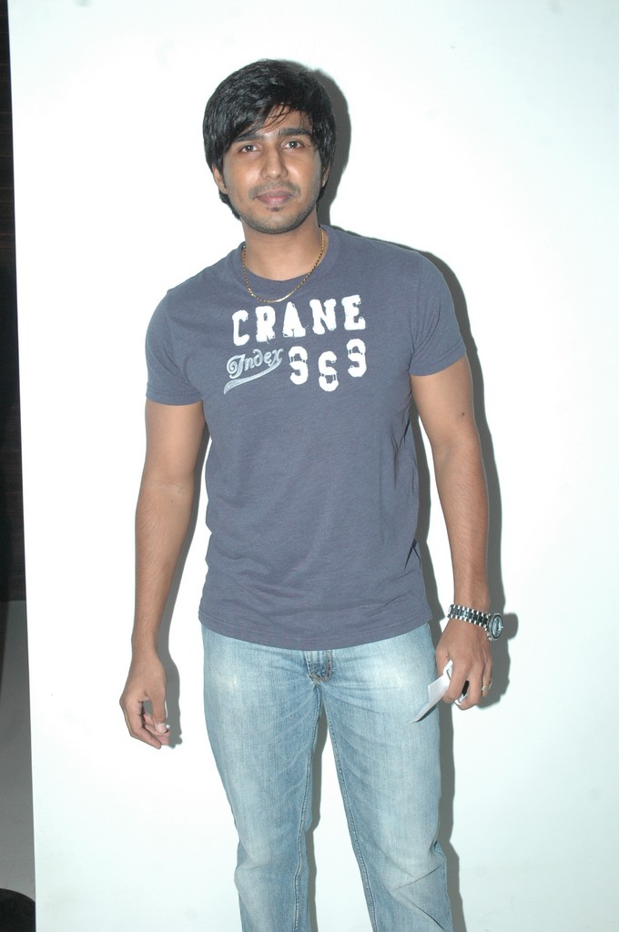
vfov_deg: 48.0
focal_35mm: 40
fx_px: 1047
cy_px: 466
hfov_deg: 32.9
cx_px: 310
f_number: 6.3
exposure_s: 1/125
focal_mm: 27
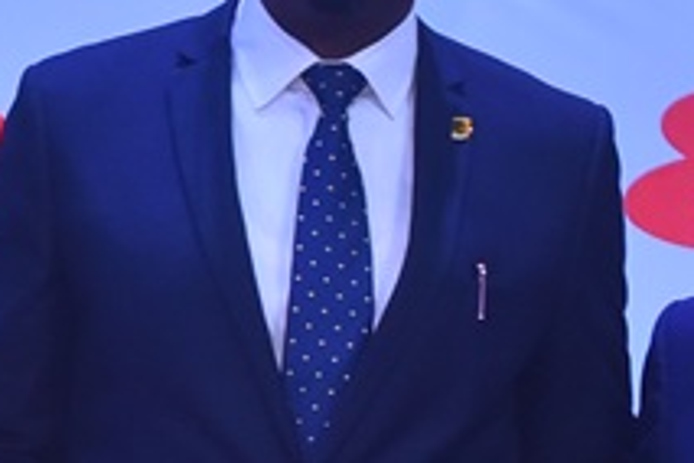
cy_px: 649
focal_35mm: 254
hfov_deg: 7.9
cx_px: -427
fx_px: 4896
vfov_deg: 5.4
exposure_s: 1/125
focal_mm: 48
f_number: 3.5
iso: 1000
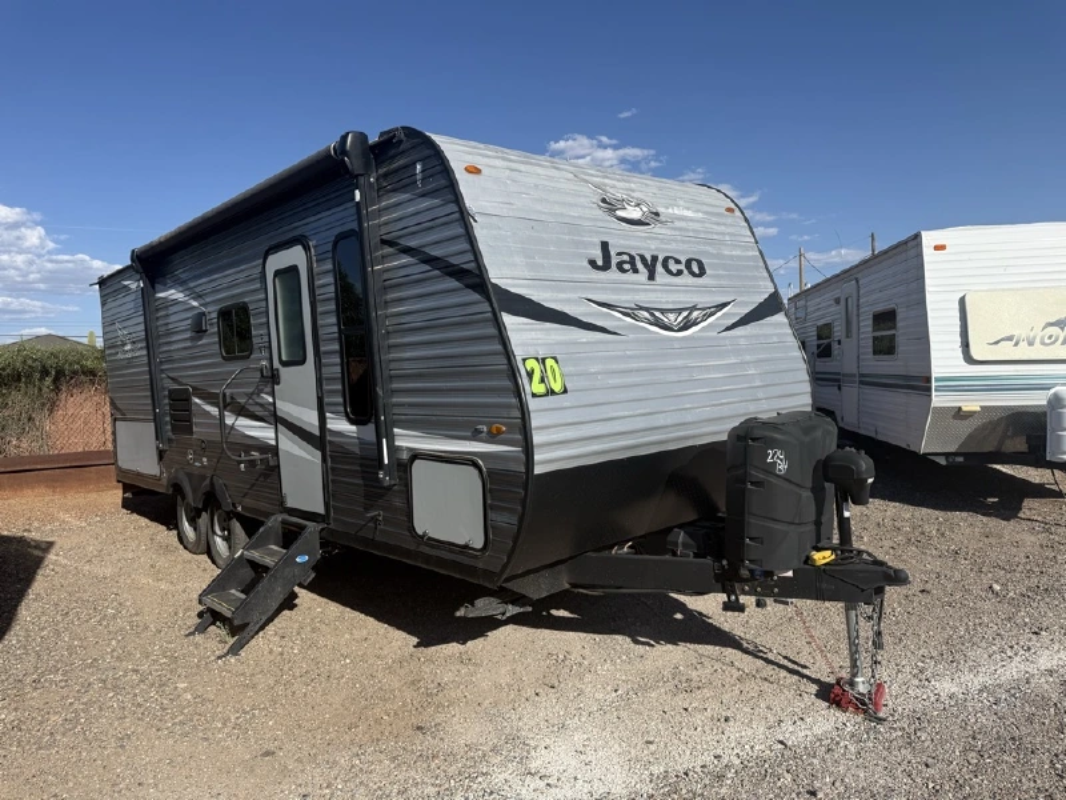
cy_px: 400
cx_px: 533
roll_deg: +3.1
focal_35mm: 24
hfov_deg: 71.6
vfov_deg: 56.8
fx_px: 739
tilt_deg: -0.9
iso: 80
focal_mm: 6.76
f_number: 1.78
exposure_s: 1/6173
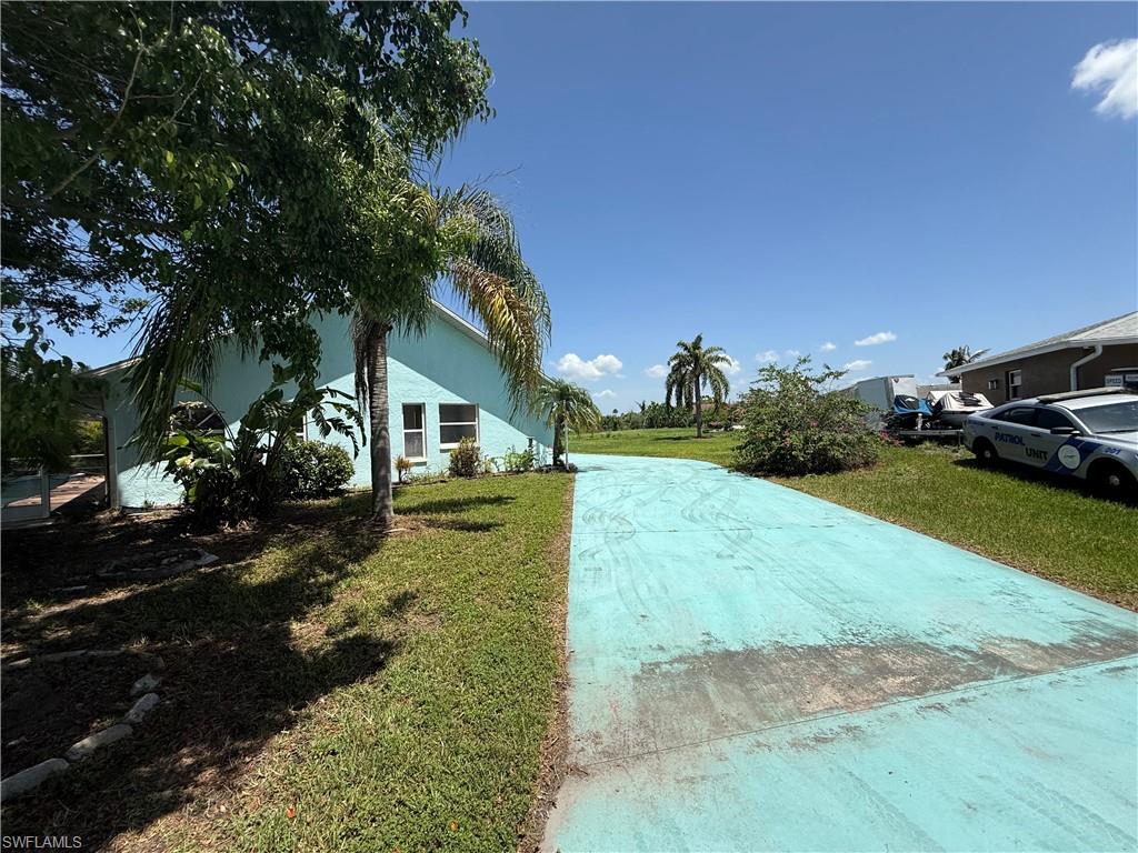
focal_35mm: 14
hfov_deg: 102.1
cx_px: 569
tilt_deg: +1.9
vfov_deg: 85.7
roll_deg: +1.4
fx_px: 460
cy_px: 426
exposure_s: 1/2976
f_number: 2.2
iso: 50
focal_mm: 2.22
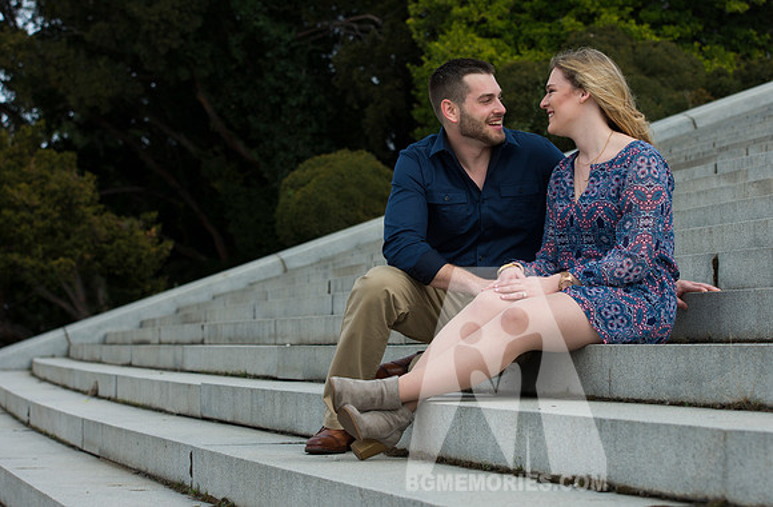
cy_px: 214
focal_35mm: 94
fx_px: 2015
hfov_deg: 21.7
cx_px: 474
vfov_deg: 14.3
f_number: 5.6
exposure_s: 1/500
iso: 160
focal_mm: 70
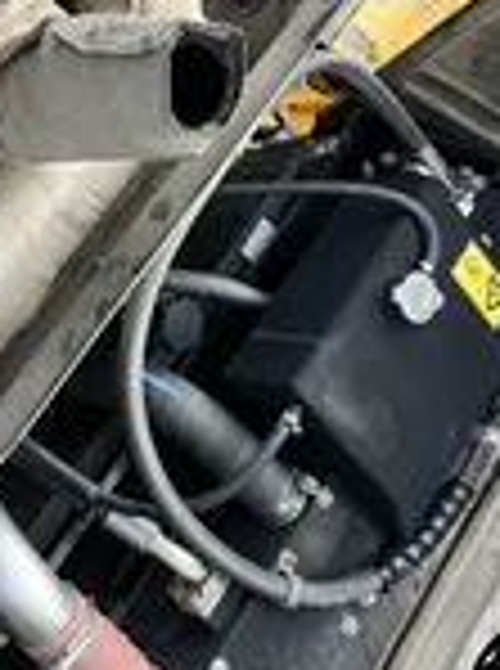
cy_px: 180
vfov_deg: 27.5
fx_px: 1354
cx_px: 0
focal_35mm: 70
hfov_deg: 20.3
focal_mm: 5.1
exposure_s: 1/1294
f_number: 1.6
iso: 50
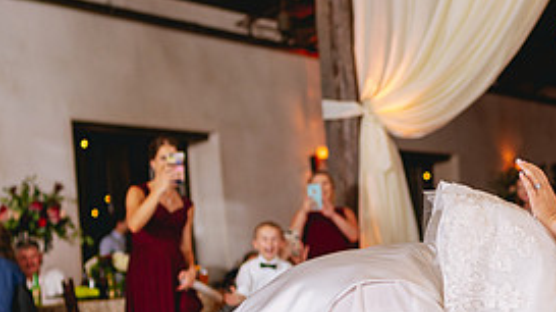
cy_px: 246
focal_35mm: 78
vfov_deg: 15.4
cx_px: 554
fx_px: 1149
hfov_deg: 25.8
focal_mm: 35
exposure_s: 1/200
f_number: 2
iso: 640
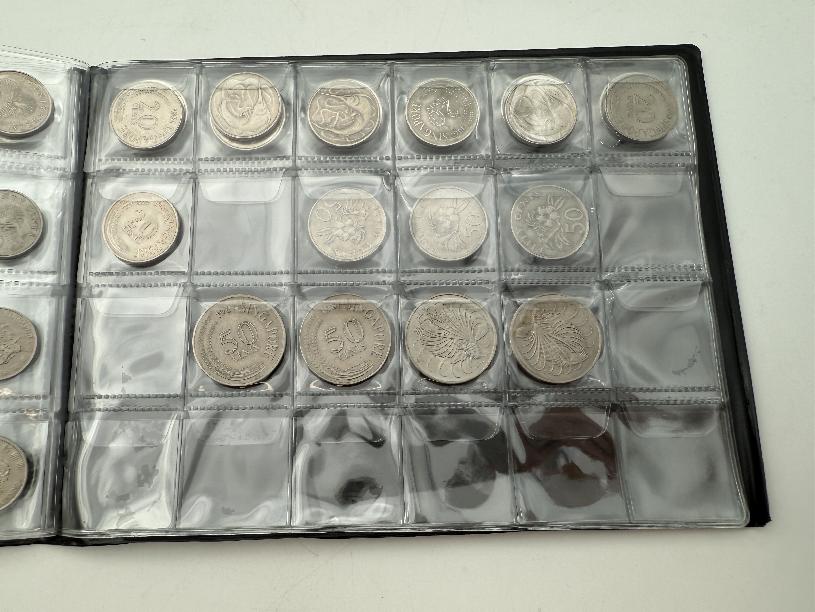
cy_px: 306
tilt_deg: -76.7
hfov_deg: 71.6
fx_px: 565
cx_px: 408
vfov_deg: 56.8
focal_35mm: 24
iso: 40
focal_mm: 2.22
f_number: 2.2
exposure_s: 1/221
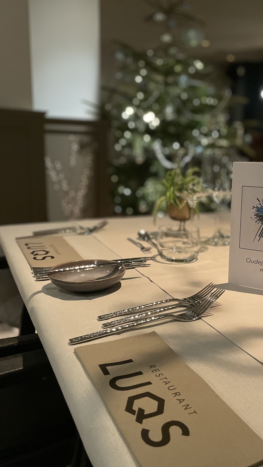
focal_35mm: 34
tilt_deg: -12.4
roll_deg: -2.5
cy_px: 232
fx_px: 421
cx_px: 208
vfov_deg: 58.0
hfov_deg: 33.7
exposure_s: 1/33
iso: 640
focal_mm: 4.2
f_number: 1.6
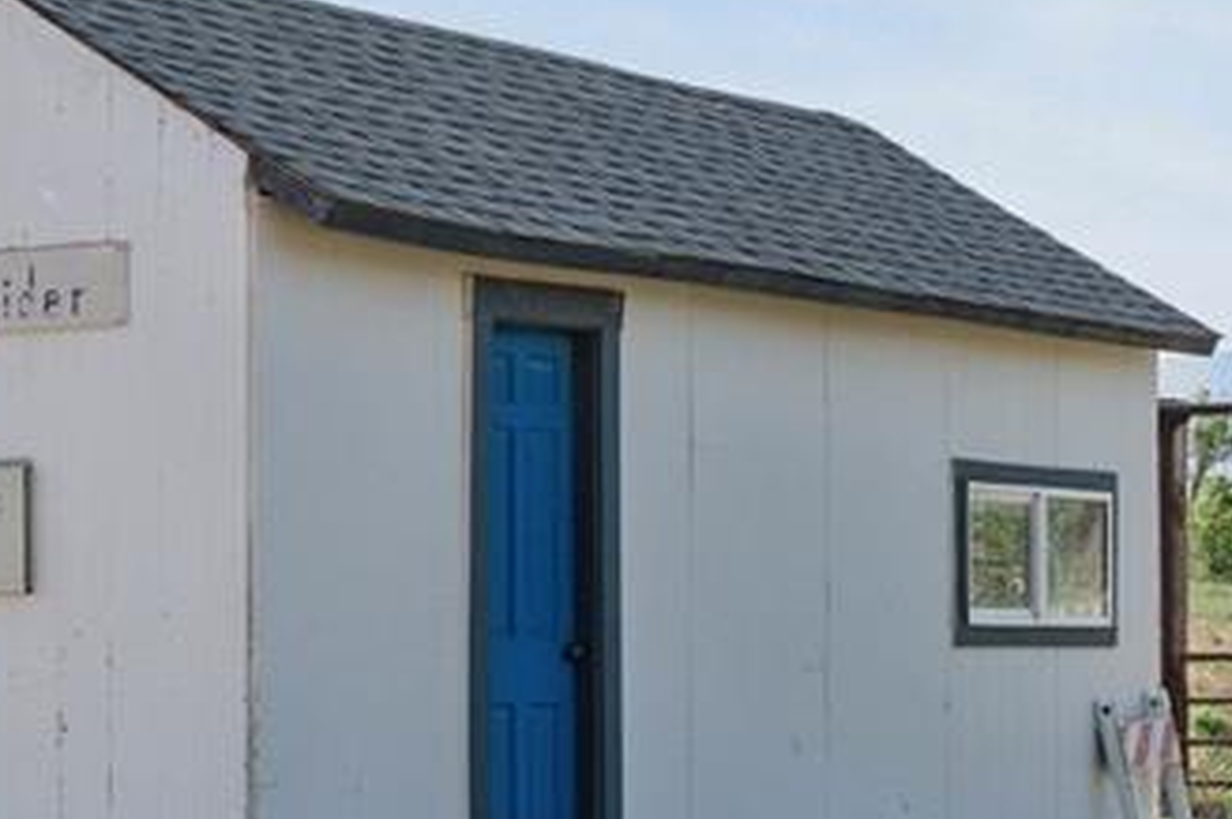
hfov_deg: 16.0
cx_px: 368
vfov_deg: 10.7
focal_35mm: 128
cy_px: 511
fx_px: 4376
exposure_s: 1/800
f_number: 9
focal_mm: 41
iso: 400
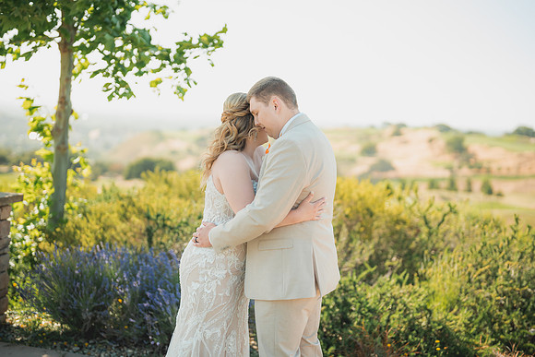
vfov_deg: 27.0
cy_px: 178
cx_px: 268
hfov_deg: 39.6
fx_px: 743
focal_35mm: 50
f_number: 1.4
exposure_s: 1/1250
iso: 50
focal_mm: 50
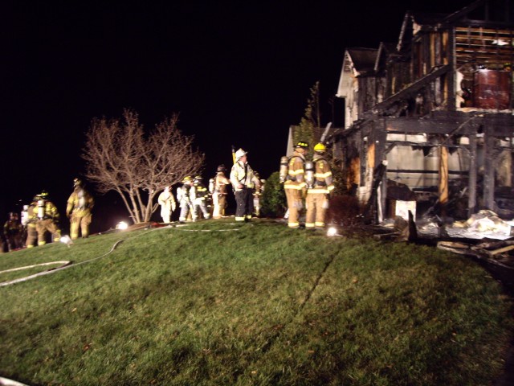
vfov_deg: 37.7
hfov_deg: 49.0
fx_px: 564
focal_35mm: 38
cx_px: 257
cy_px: 193
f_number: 2.7
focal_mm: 6.2
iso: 200
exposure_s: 1/4
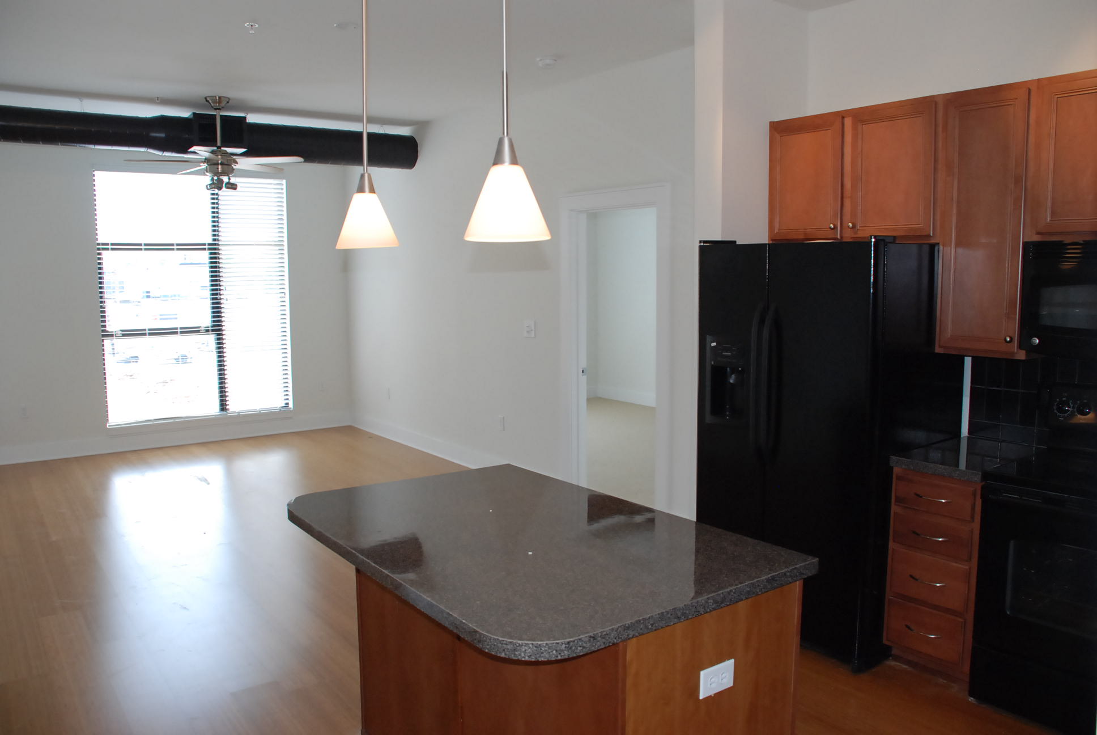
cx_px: 548
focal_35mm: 27
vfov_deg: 48.0
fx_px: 824
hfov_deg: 67.3
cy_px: 368
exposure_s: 1/180
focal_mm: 18
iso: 800
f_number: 4.8
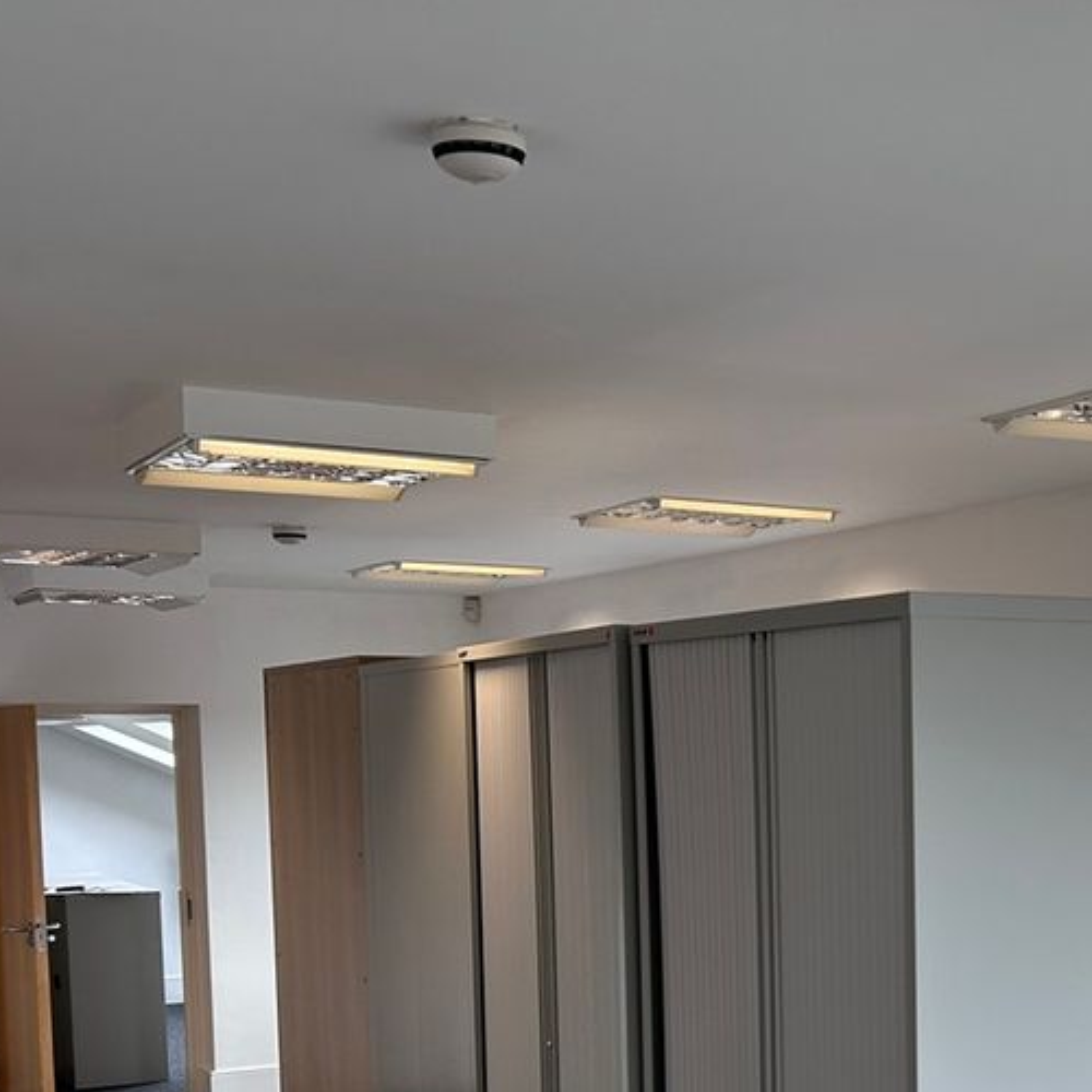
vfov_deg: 32.3
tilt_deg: -4.2
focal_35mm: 51
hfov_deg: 31.5
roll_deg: +0.5
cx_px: 1022
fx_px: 1820
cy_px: 903
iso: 64
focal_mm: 5.7
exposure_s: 1/100
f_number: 1.5
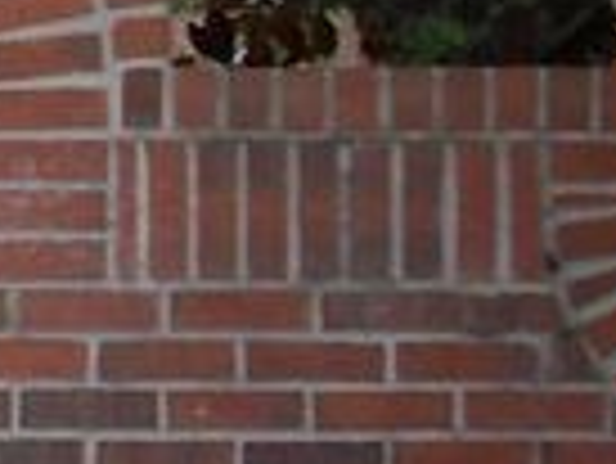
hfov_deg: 8.1
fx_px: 4221
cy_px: 241
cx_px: -495
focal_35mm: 237
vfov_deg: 6.3
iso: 80
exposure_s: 1/160
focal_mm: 11.5
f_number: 4.1
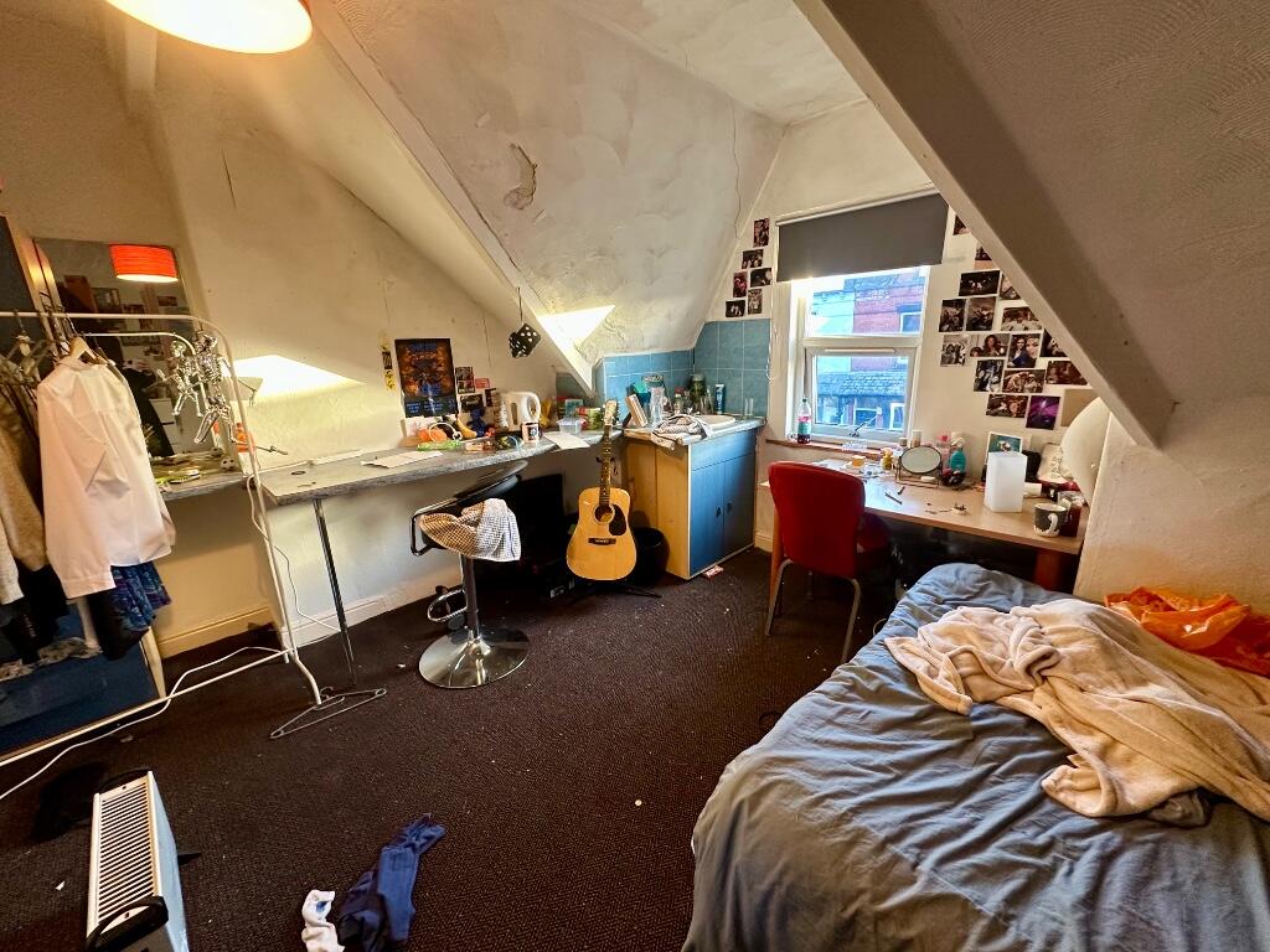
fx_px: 514
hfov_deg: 102.1
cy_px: 476
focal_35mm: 14
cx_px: 635
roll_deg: +3.0
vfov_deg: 85.7
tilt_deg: -13.7
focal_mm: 2.22
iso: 200
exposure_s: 1/50
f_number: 2.2
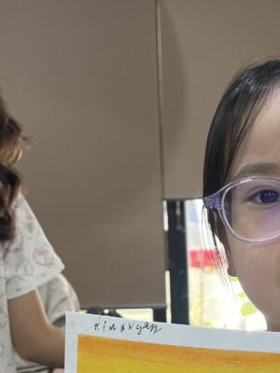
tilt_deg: -6.5
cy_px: 305
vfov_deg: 29.1
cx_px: 313
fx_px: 701
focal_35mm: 65
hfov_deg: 21.4
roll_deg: +1.4
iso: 100
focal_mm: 5.1
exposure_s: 1/100
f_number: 1.6
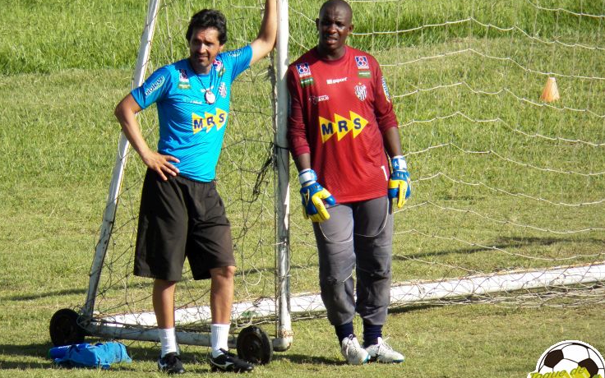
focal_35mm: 752
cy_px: 171
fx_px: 12399
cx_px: 287
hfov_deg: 2.8
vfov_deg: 1.7
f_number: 5
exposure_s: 1/800
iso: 125
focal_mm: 117.2
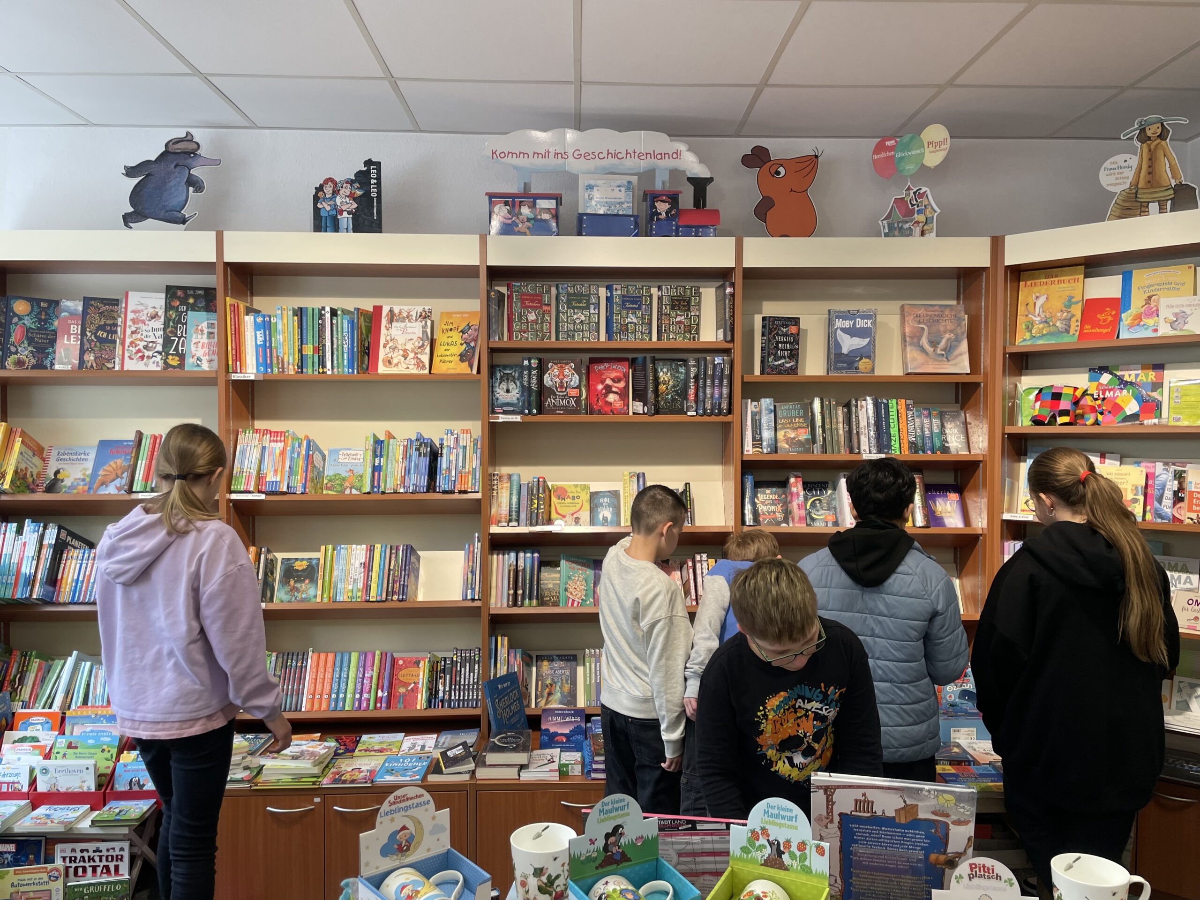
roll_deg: +0.1
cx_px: 600
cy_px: 450
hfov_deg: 67.3
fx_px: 901
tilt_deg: -3.0
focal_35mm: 26
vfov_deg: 53.1
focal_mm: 4.2
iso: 50
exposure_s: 1/121
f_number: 1.6
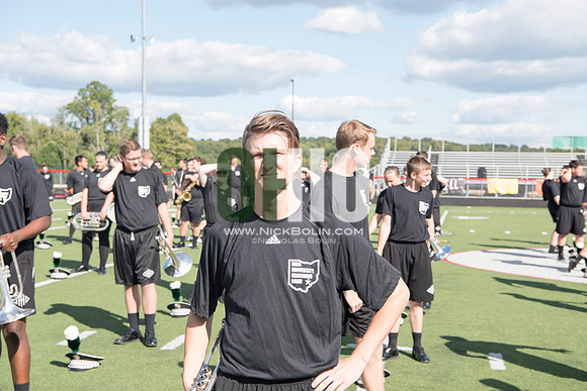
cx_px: 294
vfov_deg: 24.6
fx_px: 897
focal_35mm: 55
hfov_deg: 36.2
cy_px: 196
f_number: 8
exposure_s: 1/640
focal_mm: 55
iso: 400
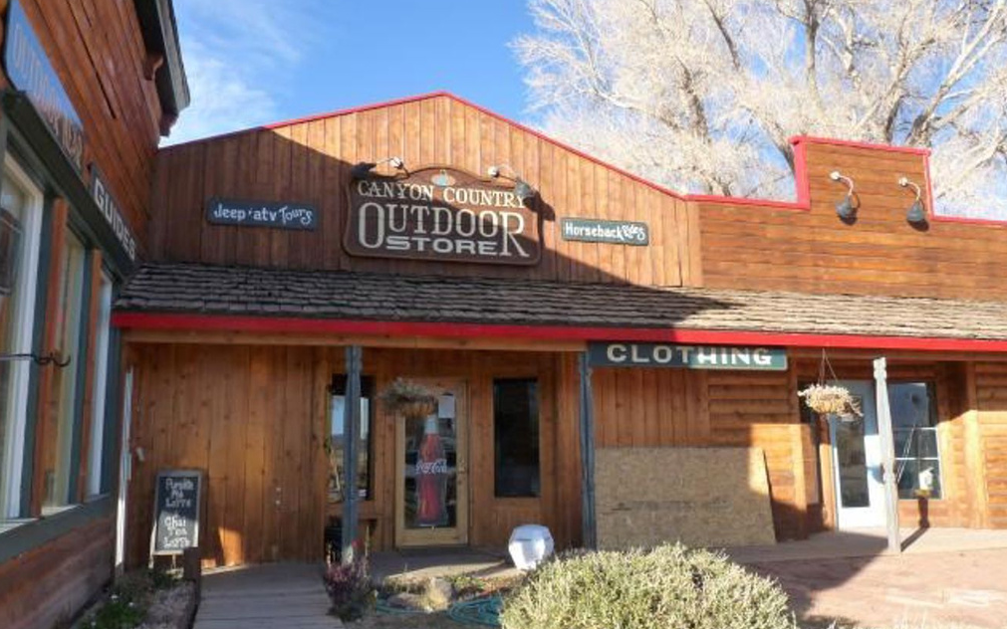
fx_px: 796
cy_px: 322
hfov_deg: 64.6
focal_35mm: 29
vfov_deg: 43.1
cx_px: 504
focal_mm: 4.8
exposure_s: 1/200
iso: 160
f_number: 4.5
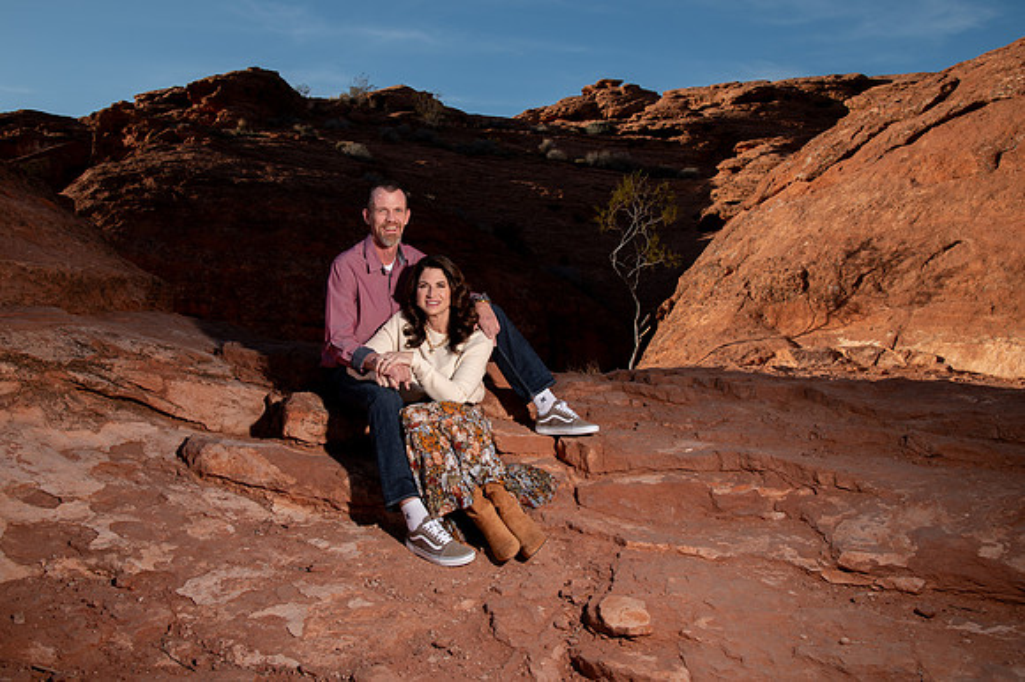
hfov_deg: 56.9
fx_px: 947
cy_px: 325
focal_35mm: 33
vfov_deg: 39.6
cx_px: 499
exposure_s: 1/320
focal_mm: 31
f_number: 9
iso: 200
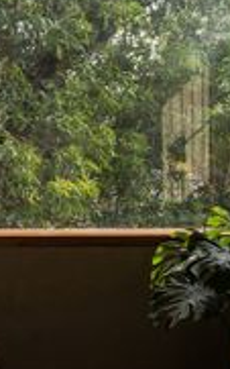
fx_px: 753
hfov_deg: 17.3
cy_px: 147
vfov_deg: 27.4
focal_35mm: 75
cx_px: 87
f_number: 8
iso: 125
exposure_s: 1/100
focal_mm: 31
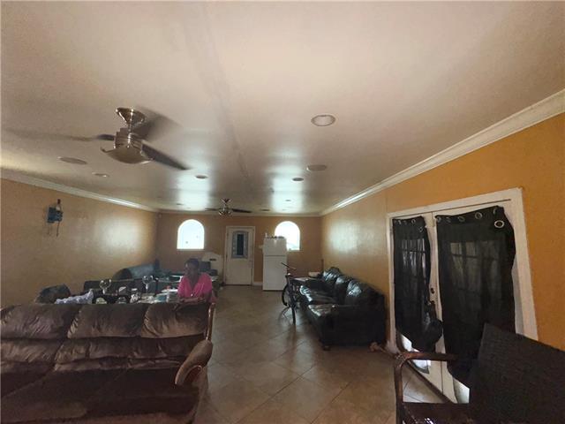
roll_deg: -0.2
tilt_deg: +6.5
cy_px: 212
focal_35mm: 14
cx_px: 282
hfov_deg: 102.1
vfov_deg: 85.7
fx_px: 229
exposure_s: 1/60
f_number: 2.2
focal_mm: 2.22
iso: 100
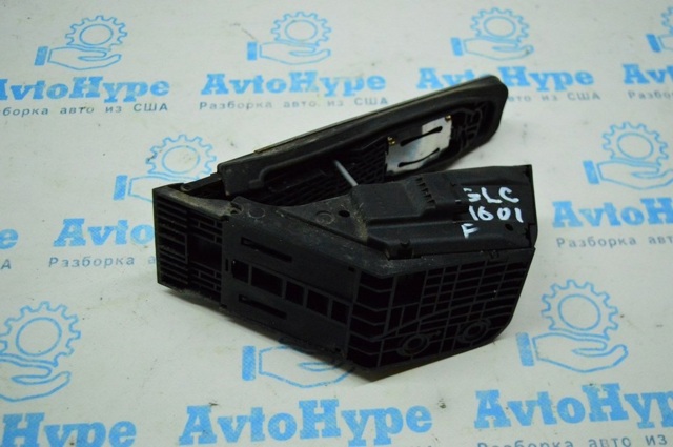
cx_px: 336
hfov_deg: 45.0
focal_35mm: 44
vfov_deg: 30.8
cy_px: 224
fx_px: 812
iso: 6400
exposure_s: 1/1000
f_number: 4.2
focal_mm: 29
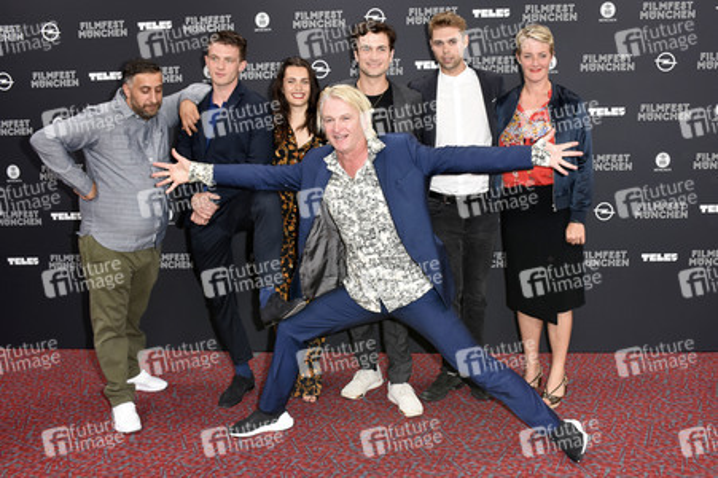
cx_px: 359
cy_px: 239
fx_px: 598
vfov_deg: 43.5
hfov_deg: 62.0
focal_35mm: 30
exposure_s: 1/160
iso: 800
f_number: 6.3
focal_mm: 20
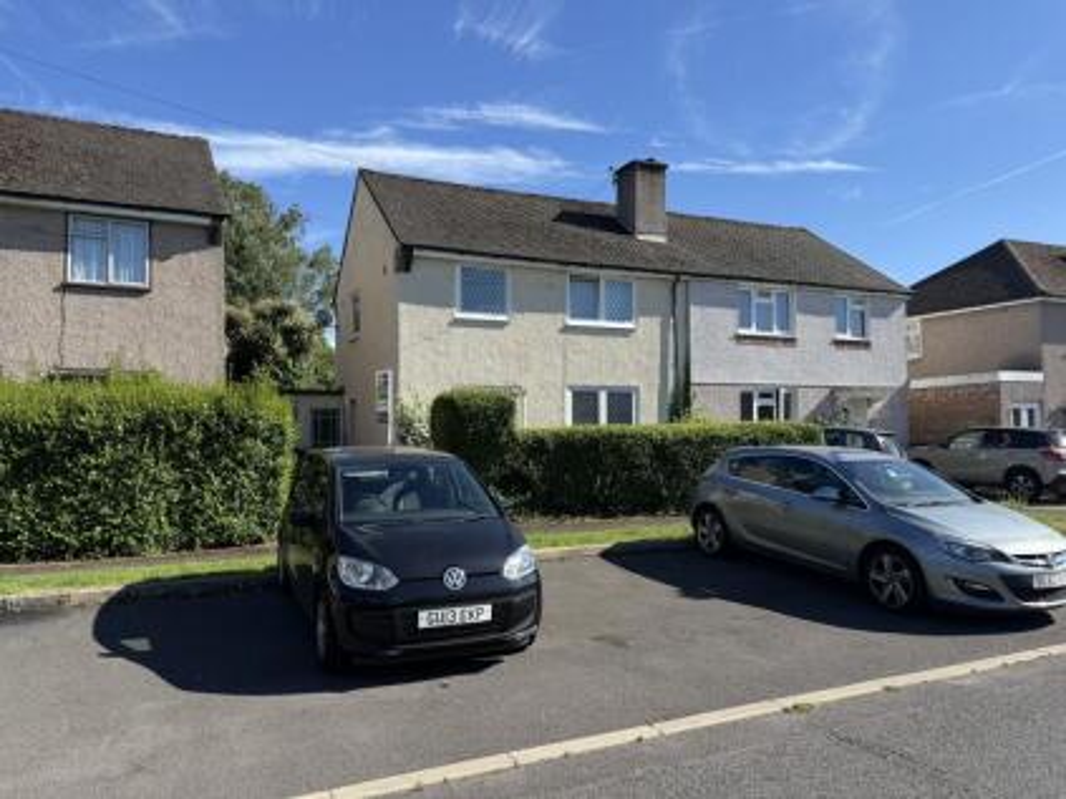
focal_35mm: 24
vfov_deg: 56.8
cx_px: 533
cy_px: 400
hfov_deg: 71.6
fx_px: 739
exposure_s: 1/3279
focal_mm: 6.76
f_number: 1.78
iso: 80
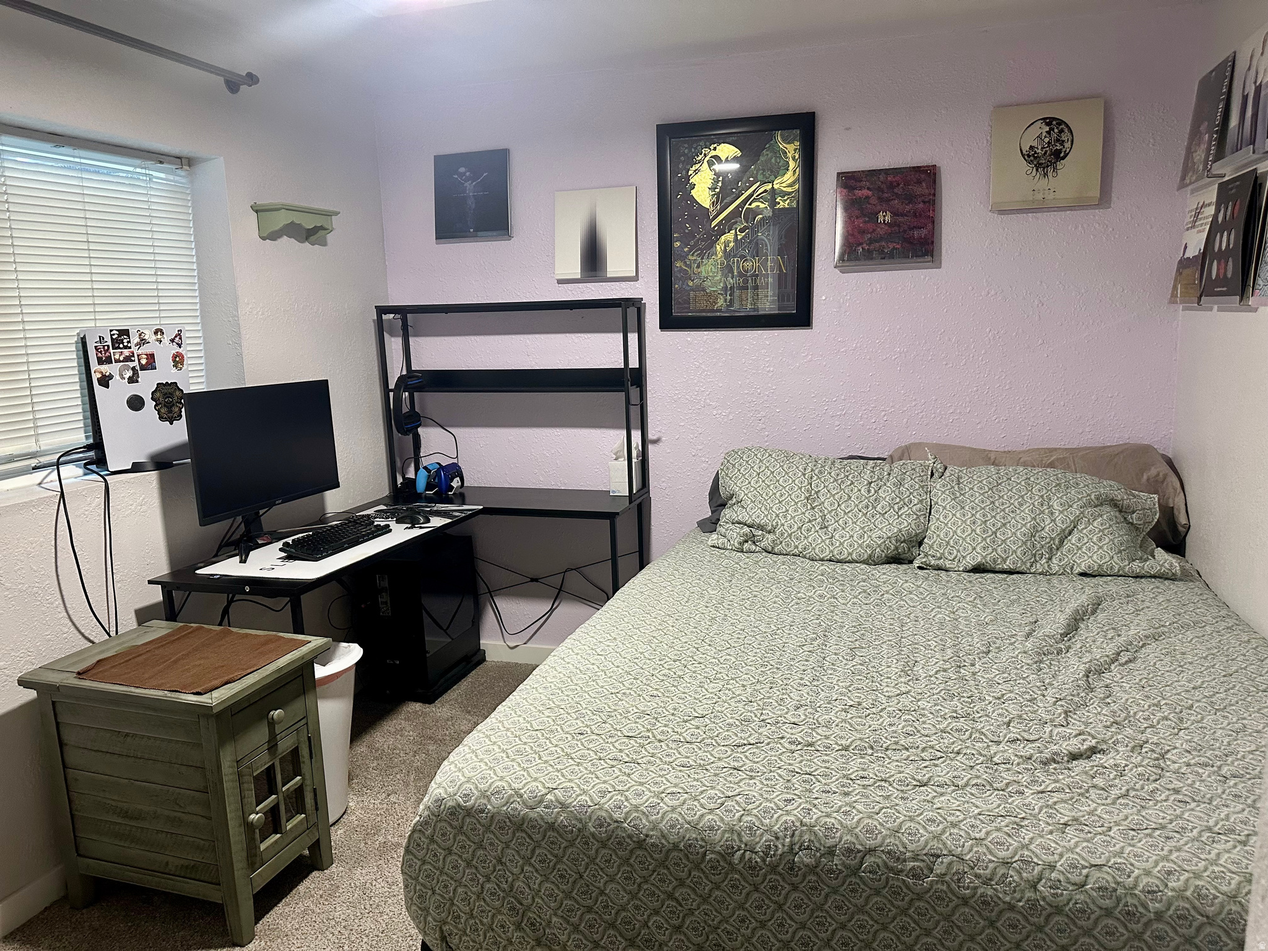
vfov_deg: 56.8
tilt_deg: -9.2
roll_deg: +1.1
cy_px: 476
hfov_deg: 71.6
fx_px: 879
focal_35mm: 24
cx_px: 634
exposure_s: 1/60
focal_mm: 6.86
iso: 320
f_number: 1.78
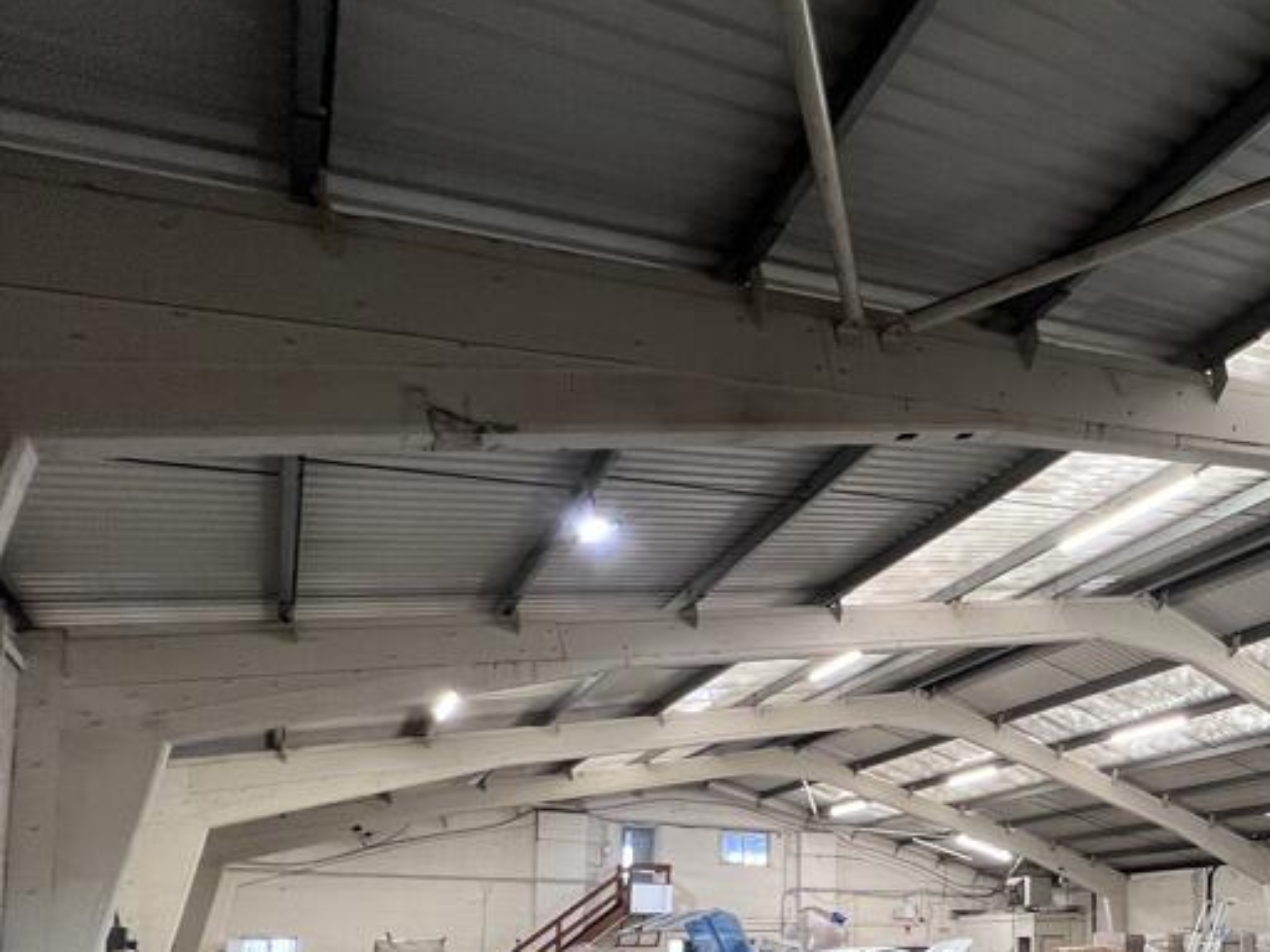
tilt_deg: +2.7
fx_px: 954
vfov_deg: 46.8
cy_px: 888
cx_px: 1230
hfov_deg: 54.6
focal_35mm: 26
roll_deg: +0.4
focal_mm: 1.57
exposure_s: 1/50
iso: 200
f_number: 1.8
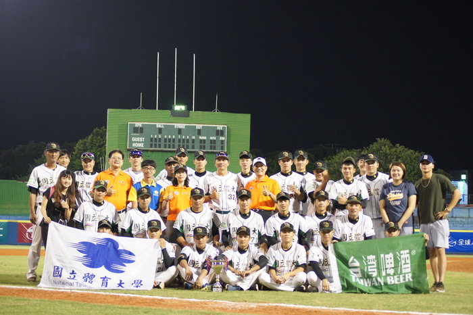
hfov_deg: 24.6
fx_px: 1083
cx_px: 236
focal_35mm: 82
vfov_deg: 16.5
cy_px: 158
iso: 1600
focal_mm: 55
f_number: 4
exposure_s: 1/40
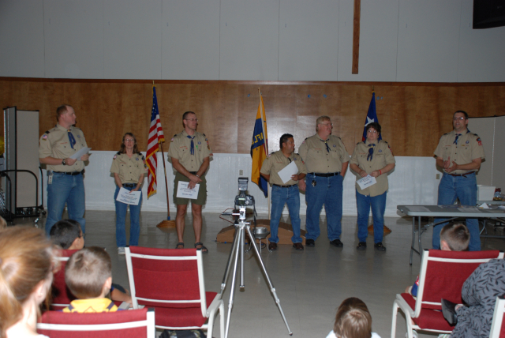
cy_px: 169
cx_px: 252
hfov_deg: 49.5
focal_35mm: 39
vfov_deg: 34.3
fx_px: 548
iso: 400
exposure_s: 1/125
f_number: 4
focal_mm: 26
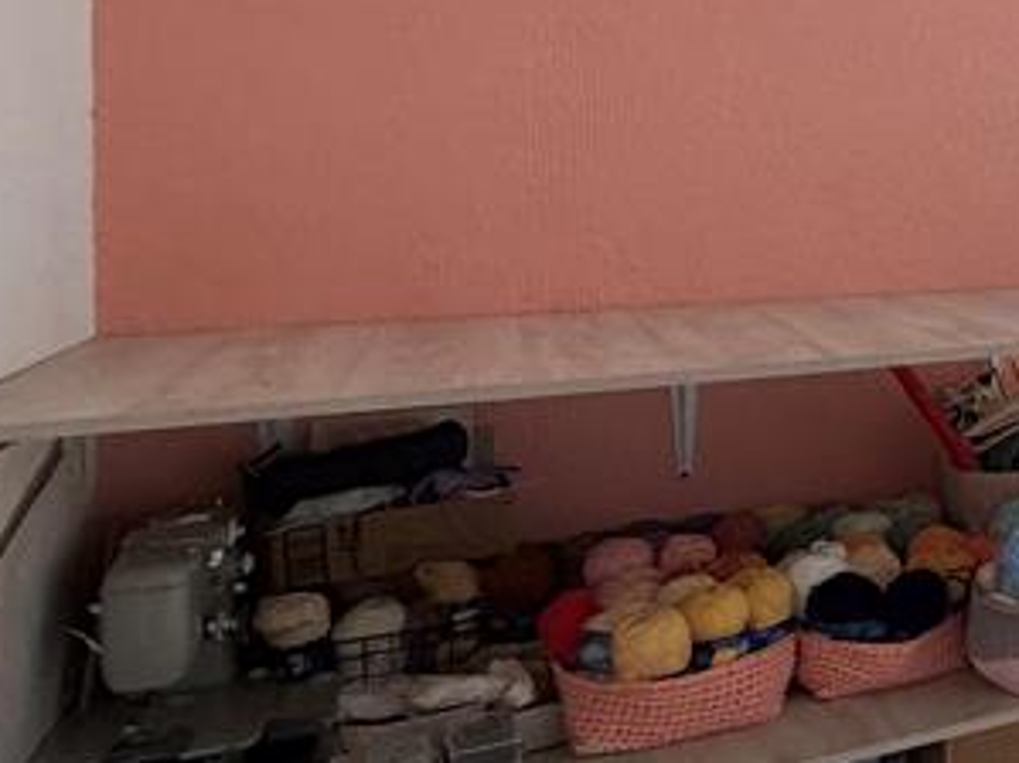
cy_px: 177
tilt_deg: -1.0
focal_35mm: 48
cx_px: 1639
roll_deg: +0.2
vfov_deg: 29.7
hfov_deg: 25.5
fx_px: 1412
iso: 250
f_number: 2.2
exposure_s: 1/121
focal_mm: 2.22
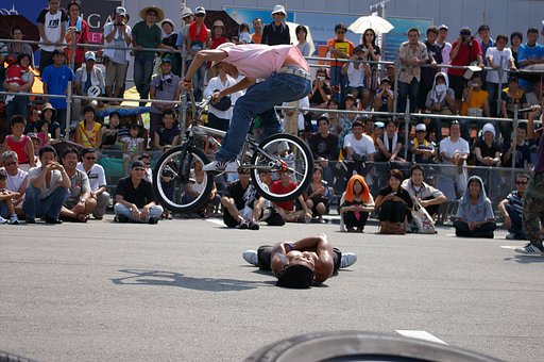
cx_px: 272
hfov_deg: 24.6
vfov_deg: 16.5
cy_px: 181
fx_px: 1245
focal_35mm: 82
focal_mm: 55
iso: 200
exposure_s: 1/1000
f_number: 5.6
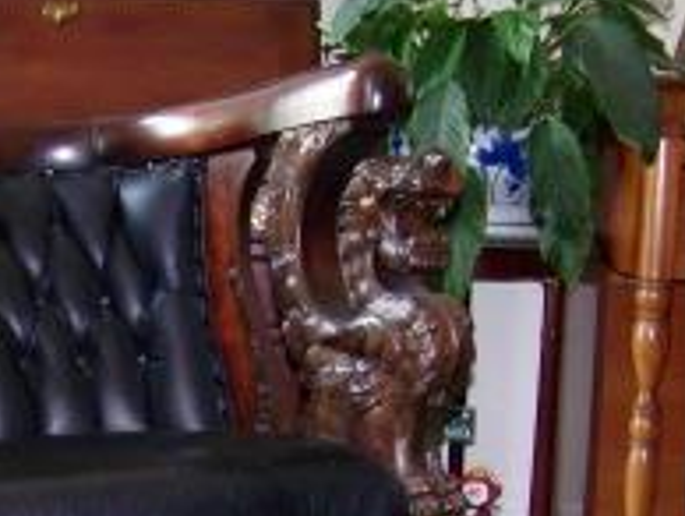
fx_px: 1644
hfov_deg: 23.1
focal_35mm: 83
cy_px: 467
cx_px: 109
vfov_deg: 17.5
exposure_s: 1/30
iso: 200
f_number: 2.8
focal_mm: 5.85
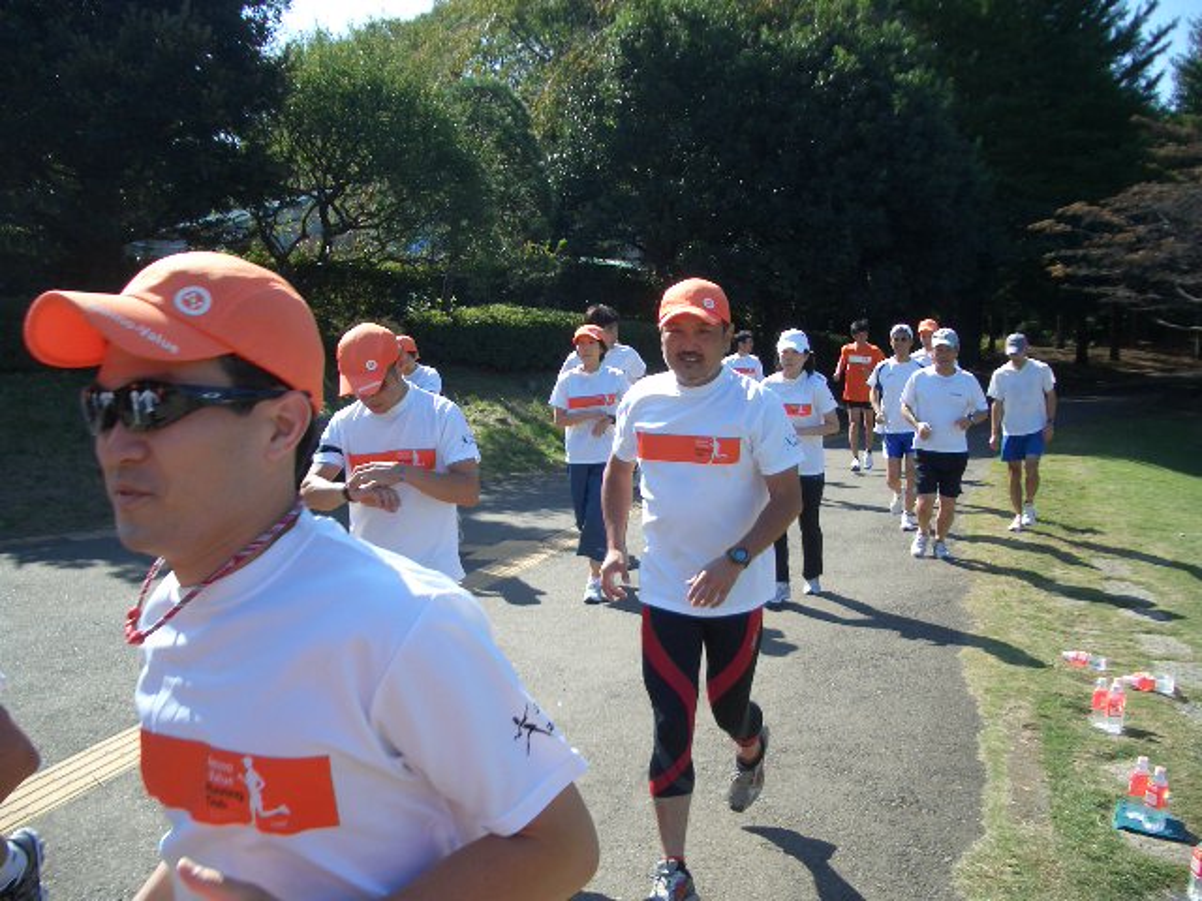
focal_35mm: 35
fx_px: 1215
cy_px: 450
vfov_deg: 40.7
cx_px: 601
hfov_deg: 52.6
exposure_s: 1/640
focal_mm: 5.8
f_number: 2.6
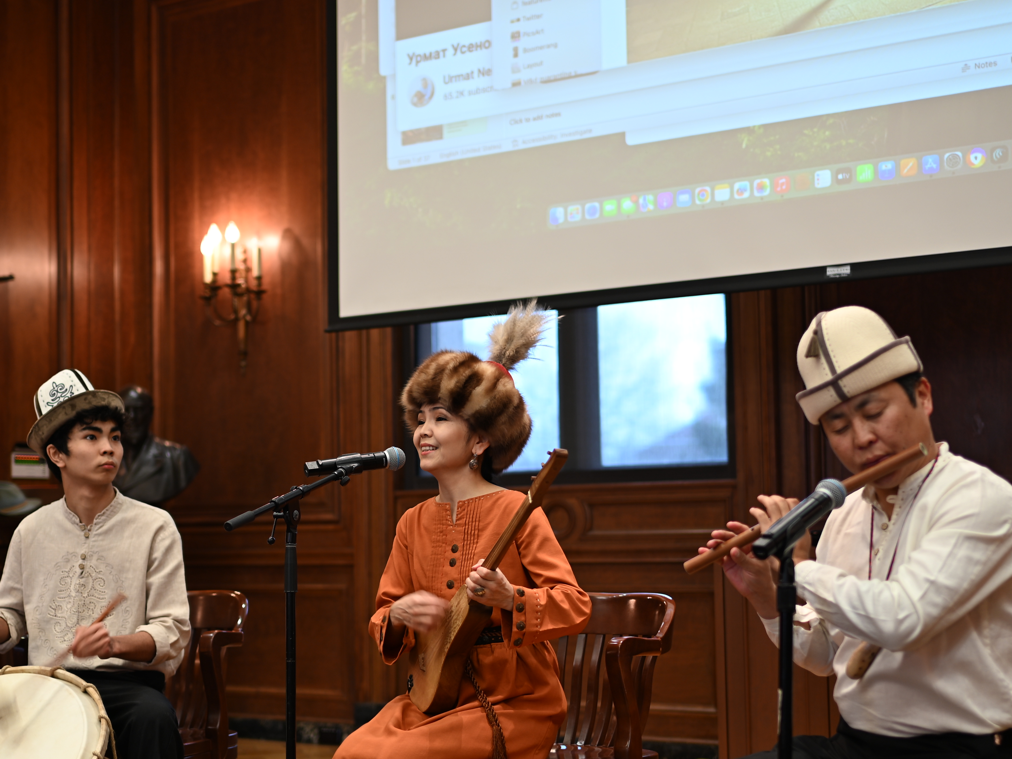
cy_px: 458
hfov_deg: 33.2
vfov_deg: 25.2
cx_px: 437
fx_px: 1696
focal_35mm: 58
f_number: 1.8
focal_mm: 35
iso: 100
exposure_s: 1/40
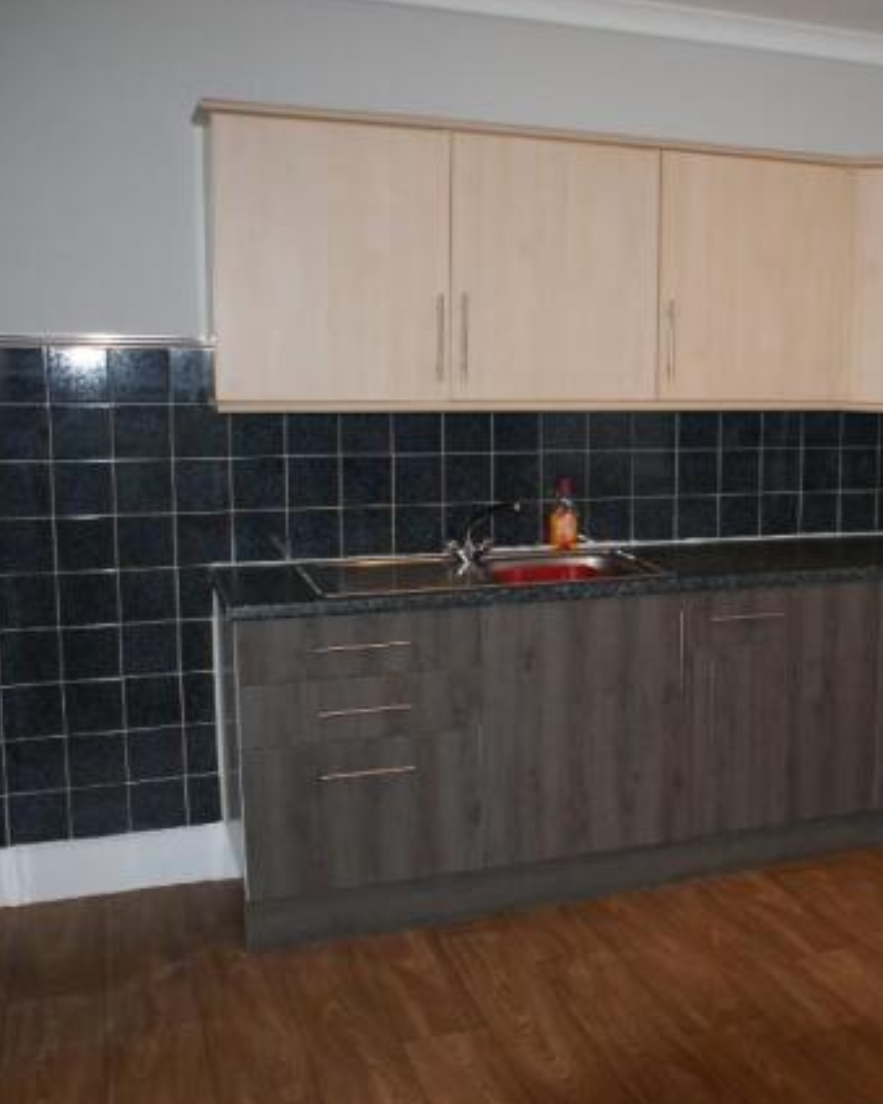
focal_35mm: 39
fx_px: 1274
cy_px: 544
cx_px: 843
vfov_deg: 46.8
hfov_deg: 35.3
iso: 400
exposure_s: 1/60
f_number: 5.6
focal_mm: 18
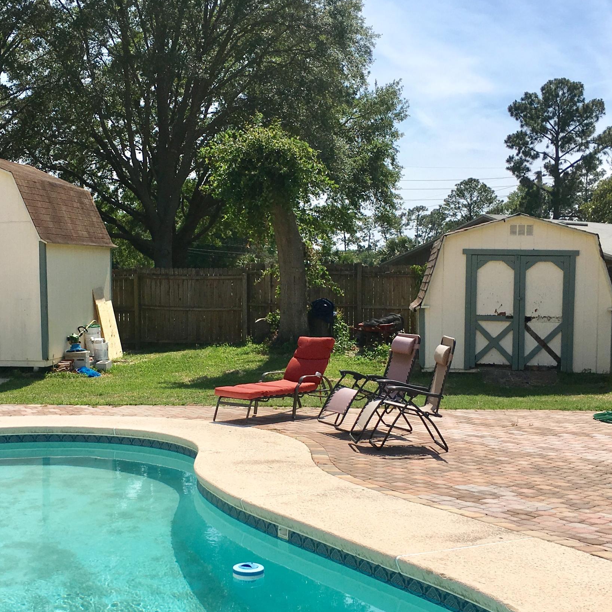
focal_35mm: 47
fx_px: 940
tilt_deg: -2.1
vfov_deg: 36.0
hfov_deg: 36.0
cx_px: 256
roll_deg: -0.1
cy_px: 342
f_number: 2.2
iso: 25
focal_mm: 4.15
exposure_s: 1/2959
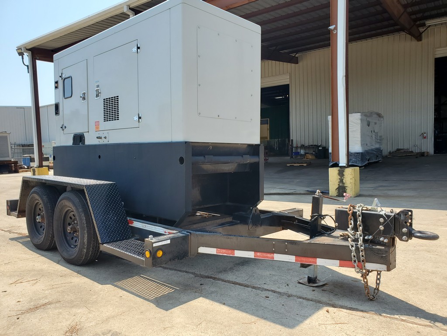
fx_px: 336
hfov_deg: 67.3
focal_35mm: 26
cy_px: 168
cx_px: 224
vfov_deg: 53.1
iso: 50
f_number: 2.4
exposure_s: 1/826
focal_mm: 4.3
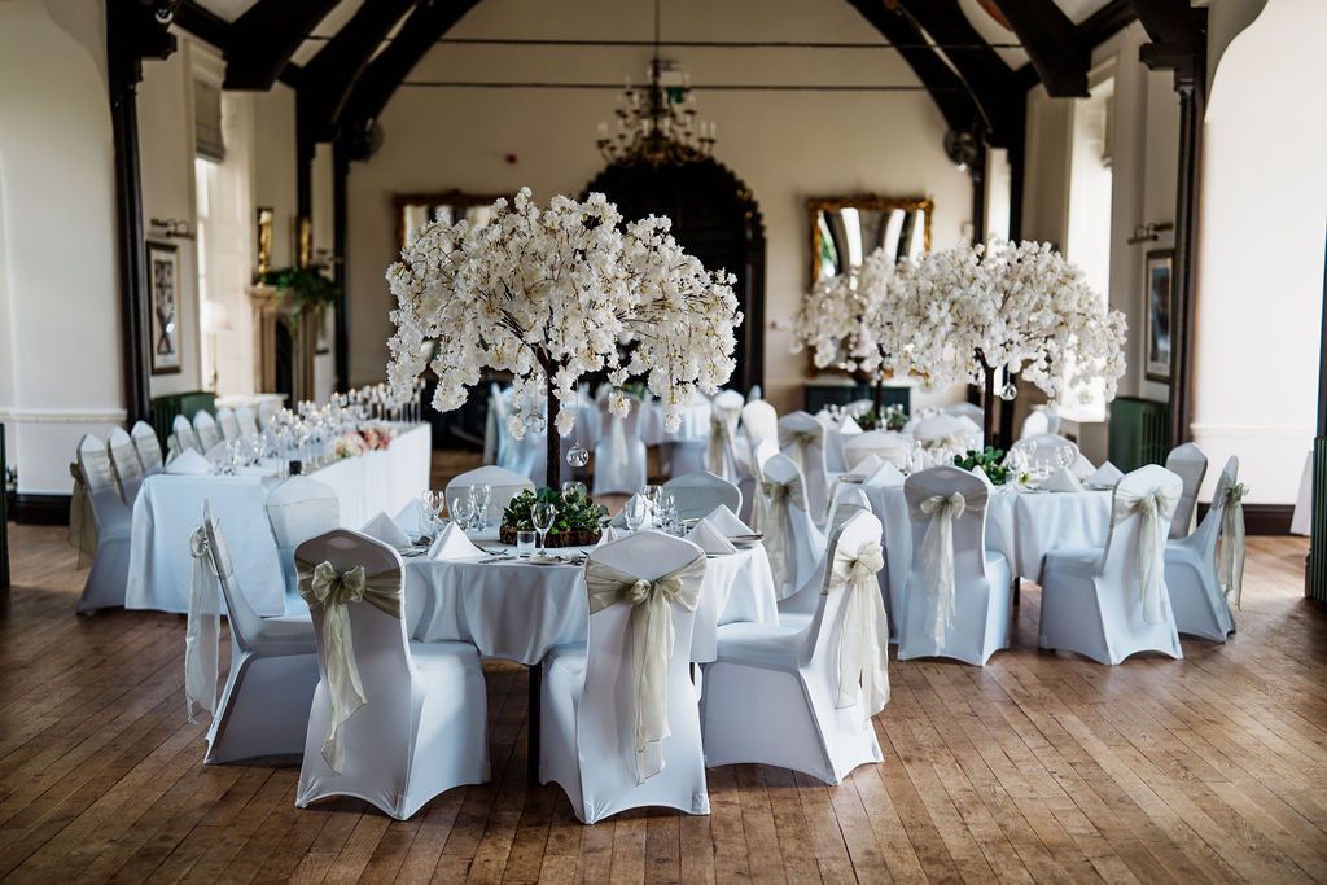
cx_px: 671
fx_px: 1880
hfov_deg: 38.9
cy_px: 443
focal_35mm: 51
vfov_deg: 26.5
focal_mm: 50
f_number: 1.6
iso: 125
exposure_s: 1/400
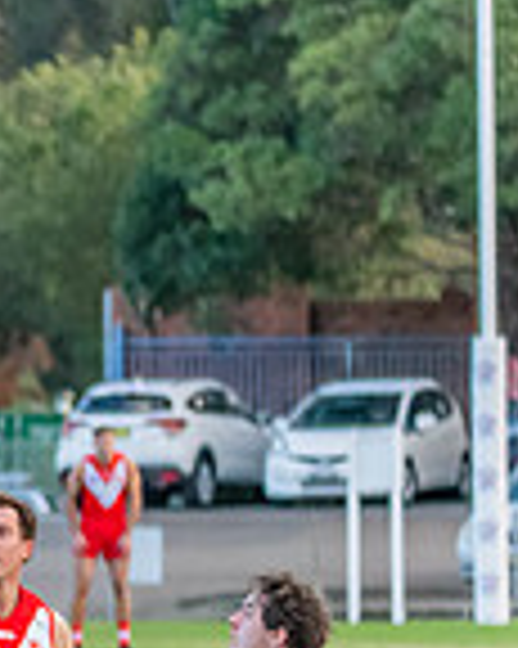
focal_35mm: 710
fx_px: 13621
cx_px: -893
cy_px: 642
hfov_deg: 2.2
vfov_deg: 2.7
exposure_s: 1/1600
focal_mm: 160
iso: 3200
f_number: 5
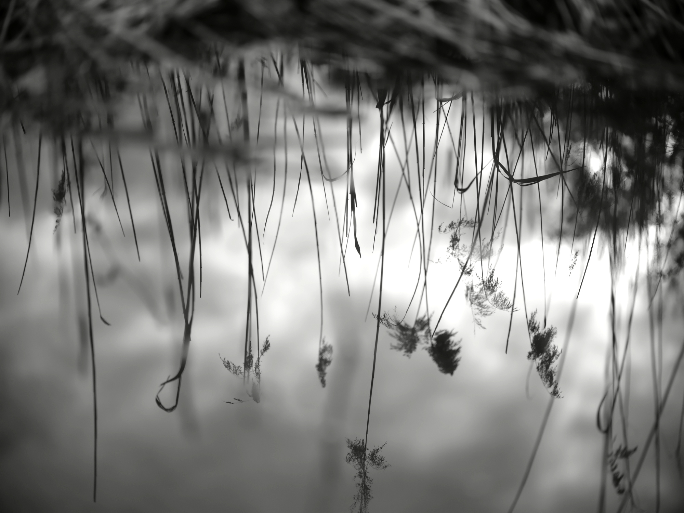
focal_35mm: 107
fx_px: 2114
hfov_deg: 18.4
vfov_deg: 13.8
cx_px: 342
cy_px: 256
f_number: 2
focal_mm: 135
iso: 200
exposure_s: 1/2400
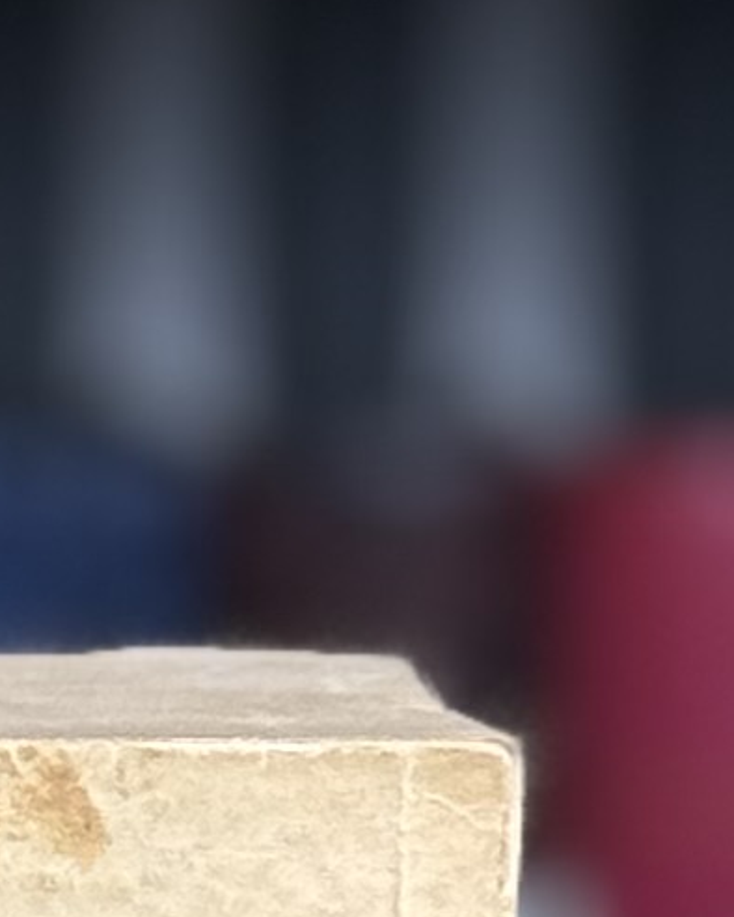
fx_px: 10421
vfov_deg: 5.0
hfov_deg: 4.0
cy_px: 1090
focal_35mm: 384
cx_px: -797
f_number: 1.78
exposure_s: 1/121
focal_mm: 6.76
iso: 50
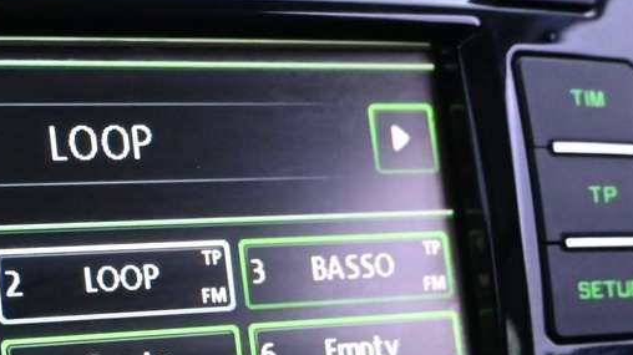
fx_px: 1809
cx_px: 156
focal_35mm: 108
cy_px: 323
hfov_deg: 19.7
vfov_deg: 11.1
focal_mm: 21.5
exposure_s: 1/30
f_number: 4
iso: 3600
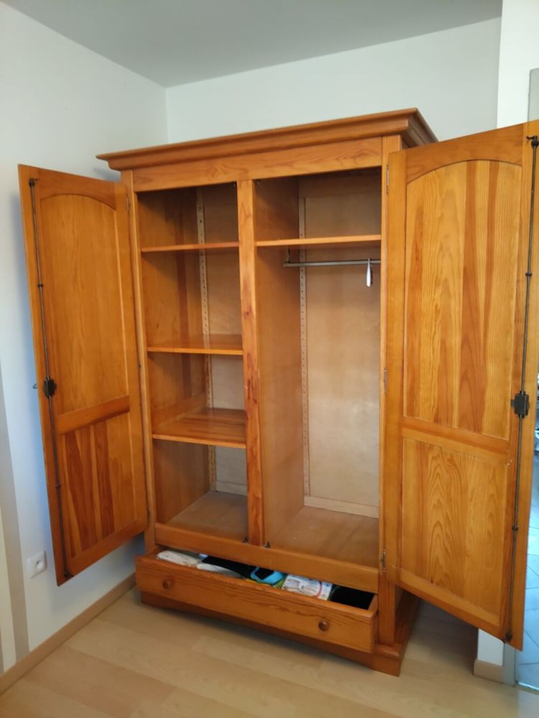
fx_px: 519
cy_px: 359
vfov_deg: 69.4
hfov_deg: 54.9
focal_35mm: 25
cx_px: 270
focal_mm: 4.15
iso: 1121
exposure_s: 1/20
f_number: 1.8
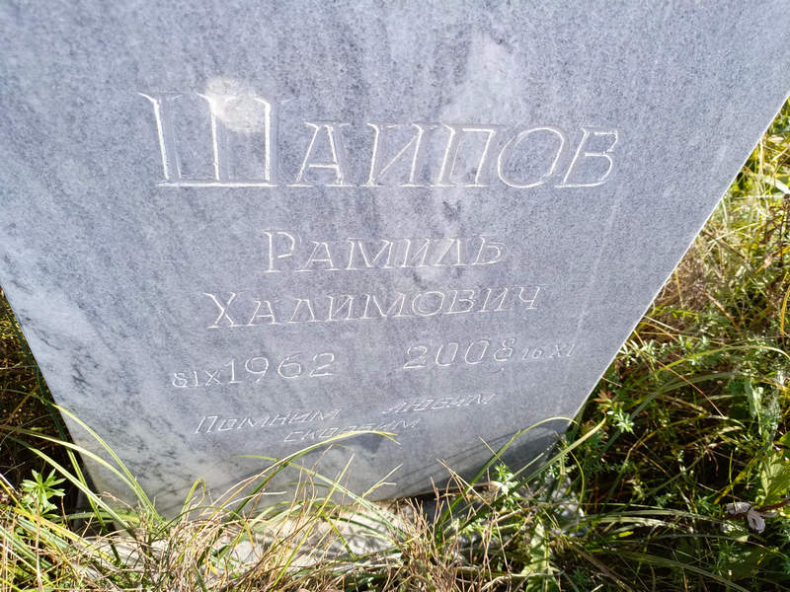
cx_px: 395
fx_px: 571
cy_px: 296
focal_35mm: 25
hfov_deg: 69.4
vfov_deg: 54.9
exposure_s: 1/363
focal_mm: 4.76
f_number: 1.69
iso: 112
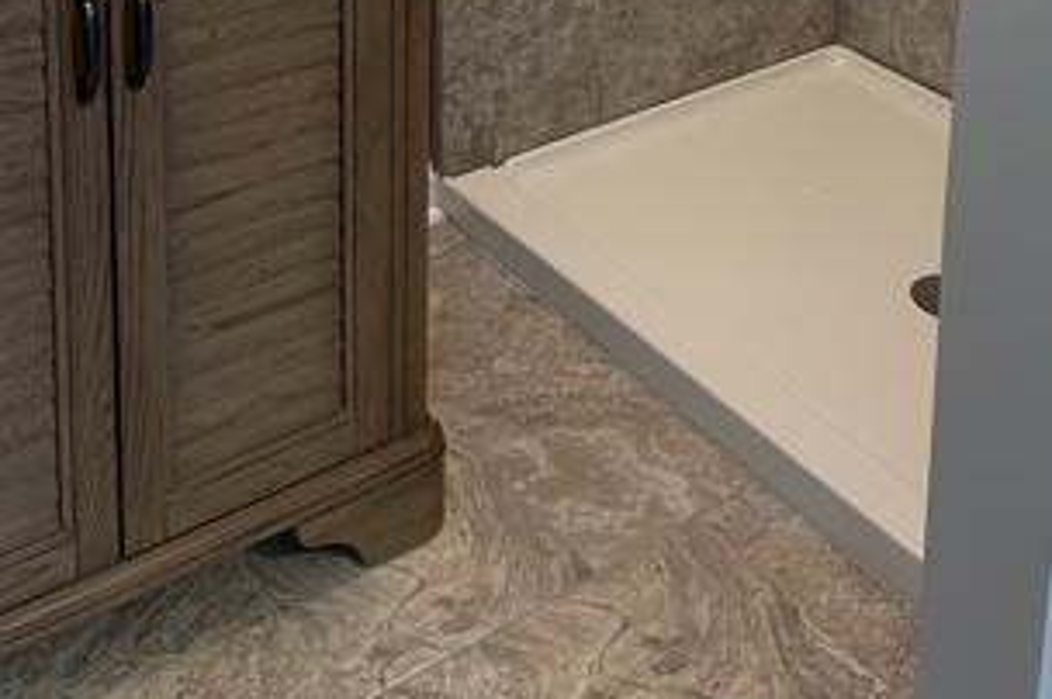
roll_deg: -1.8
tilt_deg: -10.9
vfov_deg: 20.1
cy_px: -377
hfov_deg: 35.0
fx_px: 1664
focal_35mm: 57
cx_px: 609
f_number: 1.6
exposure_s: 1/60
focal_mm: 5.1
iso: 100
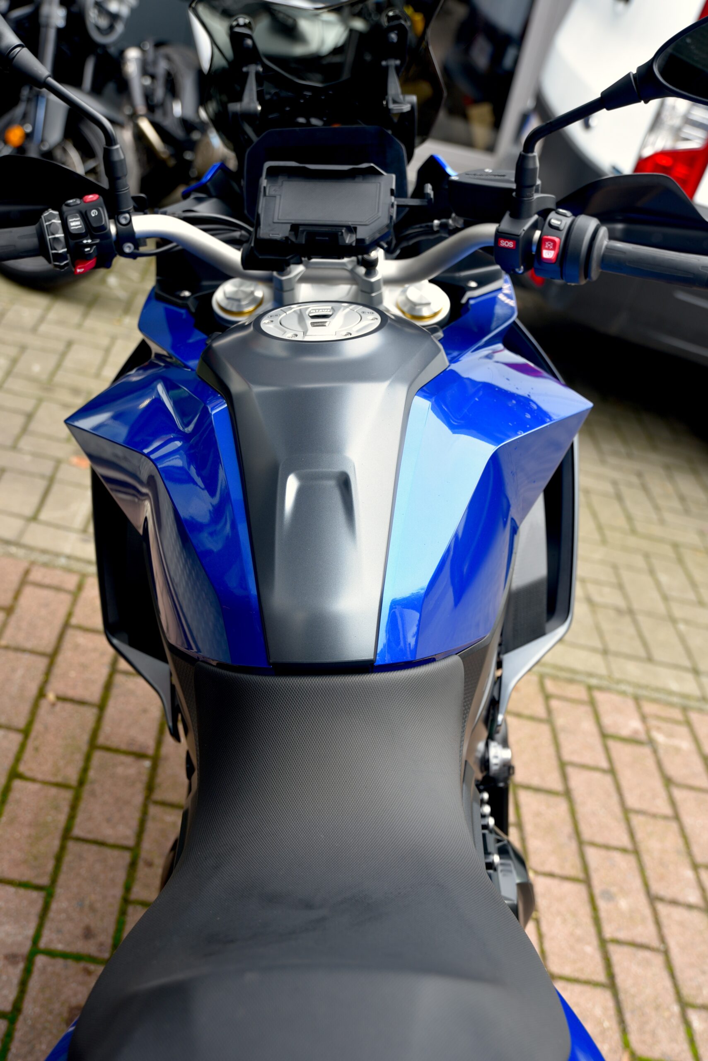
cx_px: 354
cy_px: 530
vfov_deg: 44.5
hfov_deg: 30.5
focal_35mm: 44
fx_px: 1297
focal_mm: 44
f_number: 4.5
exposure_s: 1/80
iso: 200
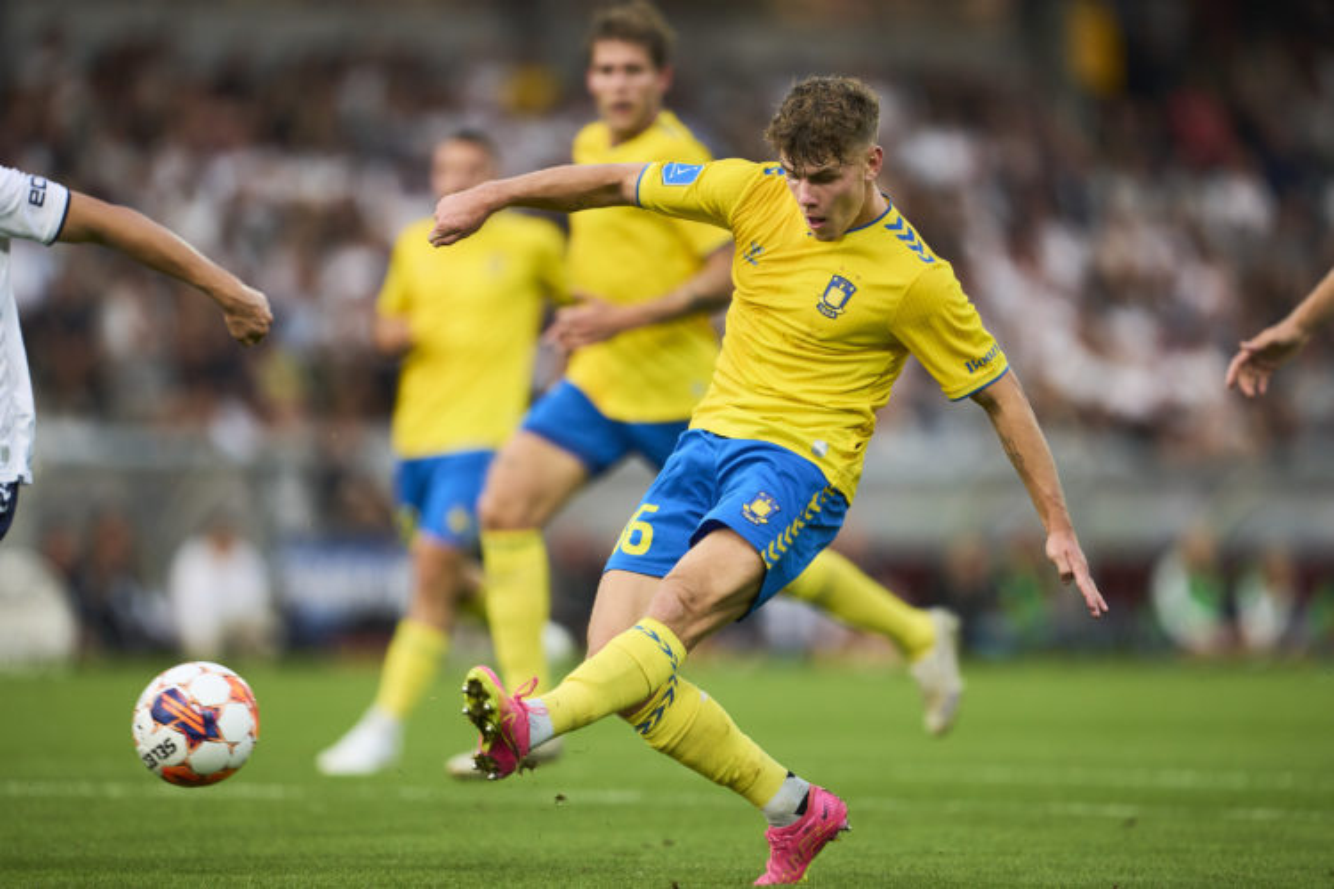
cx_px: 667
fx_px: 14821
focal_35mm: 400
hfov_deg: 5.2
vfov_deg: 3.4
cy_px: 444
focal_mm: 400
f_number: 2.8
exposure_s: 1/3200
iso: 1250
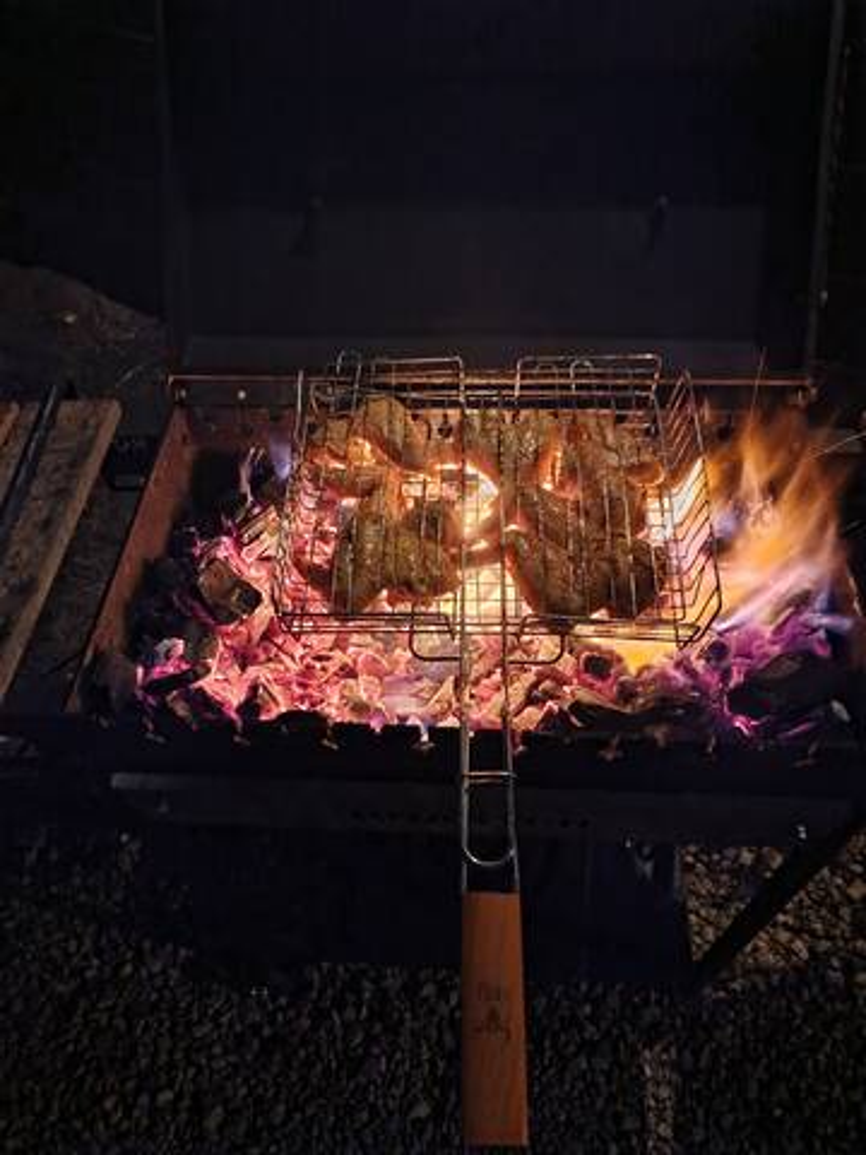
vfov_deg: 71.6
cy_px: 578
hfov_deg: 56.8
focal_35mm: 24
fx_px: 801
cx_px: 433
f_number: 1.89
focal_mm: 5.89
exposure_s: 1/20
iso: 8335
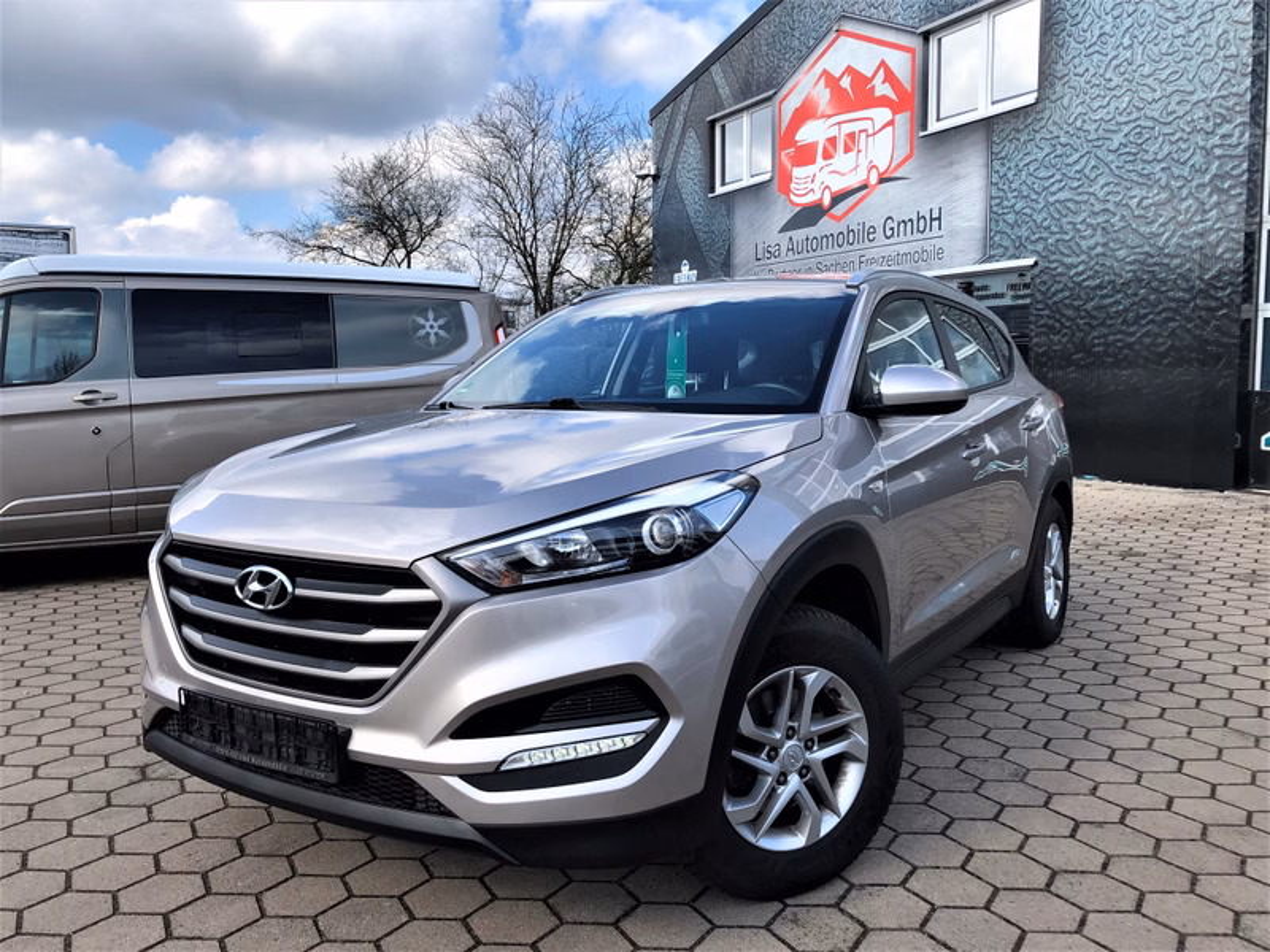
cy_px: 476
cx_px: 635
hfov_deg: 63.4
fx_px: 1027
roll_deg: +0.5
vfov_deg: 49.7
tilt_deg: -4.8
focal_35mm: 28
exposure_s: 1/1021
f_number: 1.8
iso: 20
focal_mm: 4
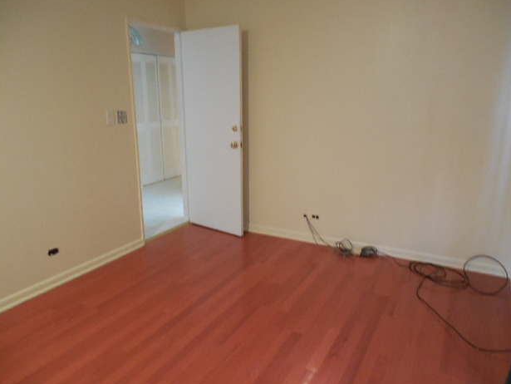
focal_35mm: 26
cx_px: 259
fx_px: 384
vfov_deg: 53.1
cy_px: 194
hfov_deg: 67.3
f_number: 3.3
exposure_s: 1/3
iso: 800
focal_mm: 4.5
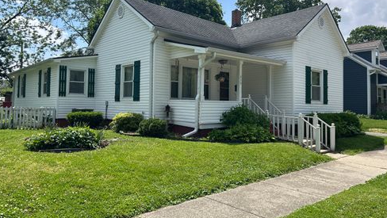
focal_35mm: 29
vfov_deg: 40.1
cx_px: 194
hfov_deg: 66.0
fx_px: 298
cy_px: 91
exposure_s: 1/3571
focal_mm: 5.7
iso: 50
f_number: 1.5
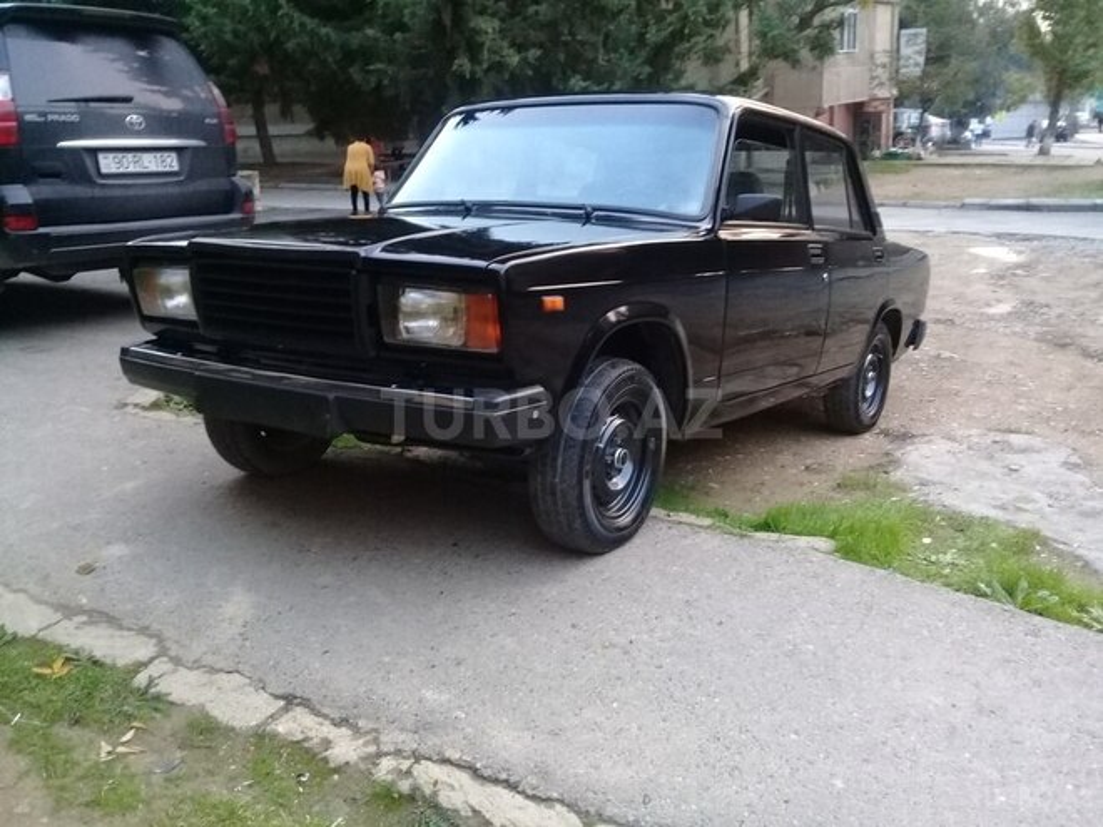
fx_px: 988
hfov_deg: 58.4
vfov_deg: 45.4
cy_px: 414
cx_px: 552
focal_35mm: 31
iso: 200
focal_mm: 3.3
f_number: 2.2
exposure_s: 1/25
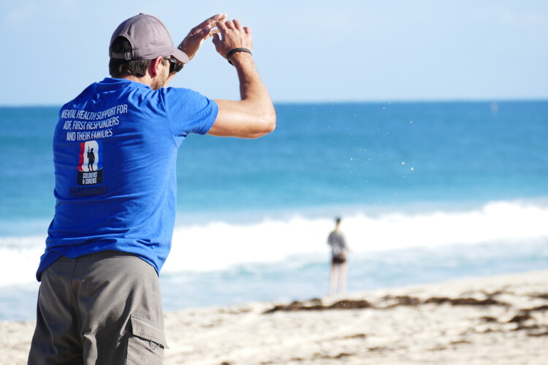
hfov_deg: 7.5
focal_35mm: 274
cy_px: 182
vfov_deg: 5.0
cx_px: 274
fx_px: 4171
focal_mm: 100.06
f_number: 4
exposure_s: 1/800
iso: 125
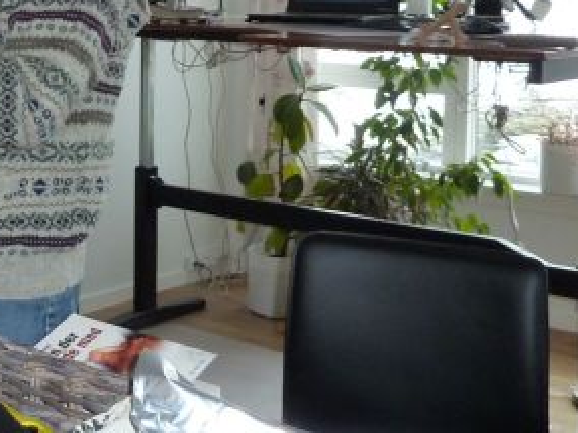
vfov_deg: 20.5
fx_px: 1168
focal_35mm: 70
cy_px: 36
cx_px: -95
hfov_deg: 25.3
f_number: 3.3
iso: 160
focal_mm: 4.1
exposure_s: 1/30
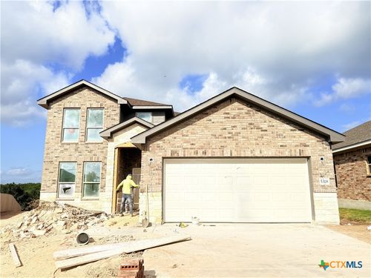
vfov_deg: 56.8
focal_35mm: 24
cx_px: 186
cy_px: 139
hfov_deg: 71.6
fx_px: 257
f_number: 1.78
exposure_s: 1/4975
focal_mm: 6.76
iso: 100
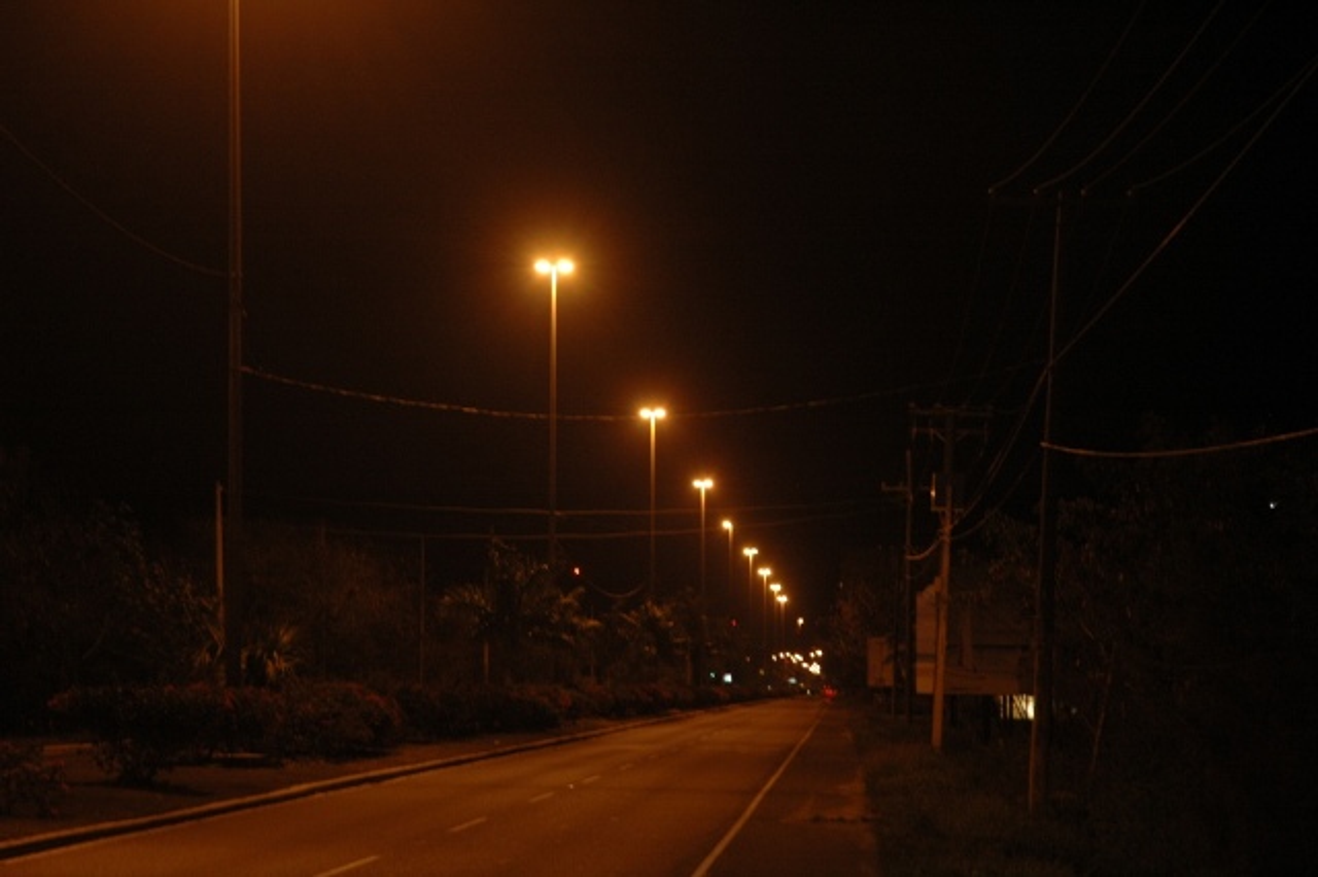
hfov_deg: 19.5
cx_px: 659
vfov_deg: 13.0
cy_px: 438
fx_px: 3842
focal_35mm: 105
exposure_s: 1/13
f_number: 4.5
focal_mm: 70
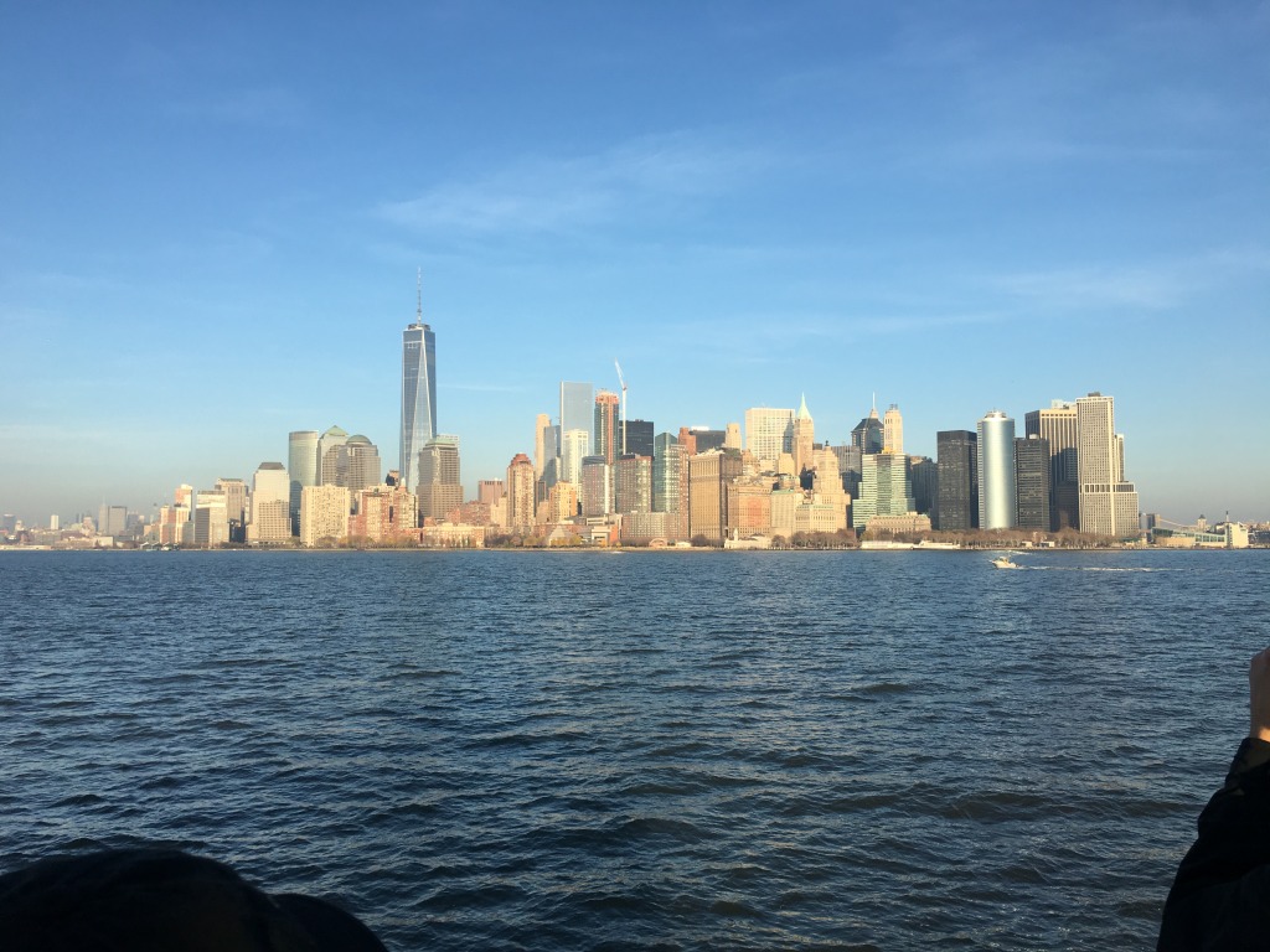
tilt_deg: +3.3
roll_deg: +0.0
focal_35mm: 29
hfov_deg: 61.7
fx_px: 1064
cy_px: 476
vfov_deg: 48.2
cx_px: 635
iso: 25
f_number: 2.2
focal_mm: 4.15
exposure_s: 1/1202
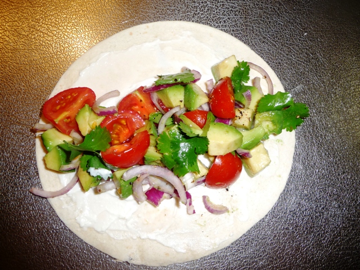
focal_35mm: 28
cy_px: 135
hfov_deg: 63.4
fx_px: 291
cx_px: 180
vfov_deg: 49.7
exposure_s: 1/30
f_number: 3.3
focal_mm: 4.7
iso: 100
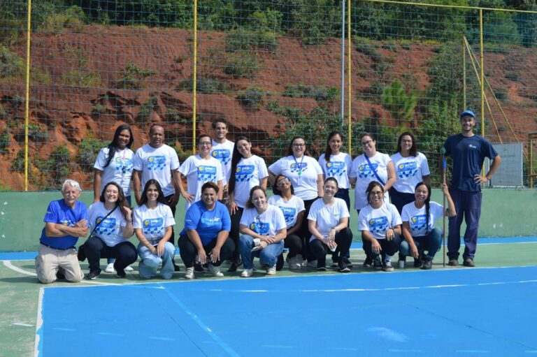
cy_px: 178
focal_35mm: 51
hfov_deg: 38.9
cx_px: 268
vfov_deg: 26.4
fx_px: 760
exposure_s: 1/1600
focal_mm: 34
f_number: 6.3
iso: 400
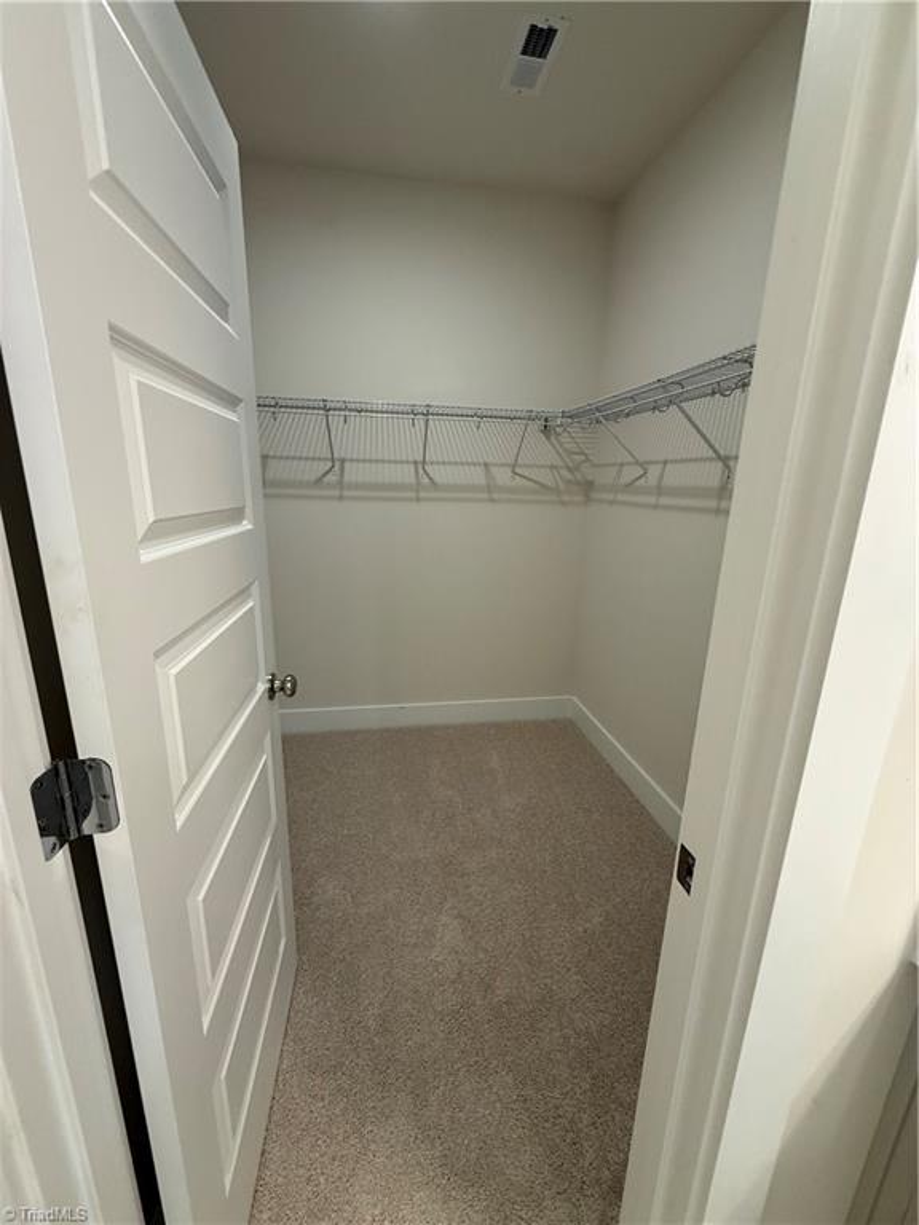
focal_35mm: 14
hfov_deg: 85.7
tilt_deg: -13.9
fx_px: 496
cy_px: 612
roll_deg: -2.6
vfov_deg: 102.1
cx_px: 460
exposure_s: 1/60
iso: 160
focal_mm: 2.22
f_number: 2.2
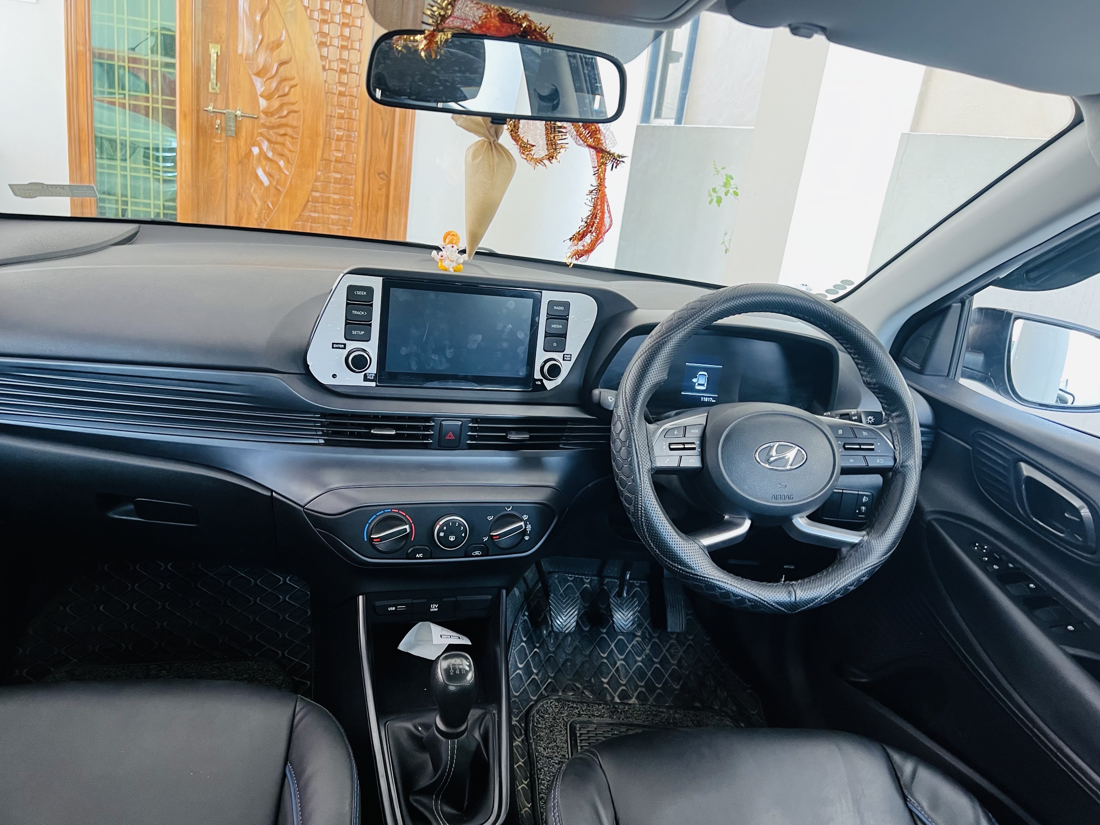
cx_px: 550
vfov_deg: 53.1
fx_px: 826
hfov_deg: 67.3
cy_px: 412
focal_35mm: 26
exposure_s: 1/60
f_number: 1.5
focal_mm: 5.7
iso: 160
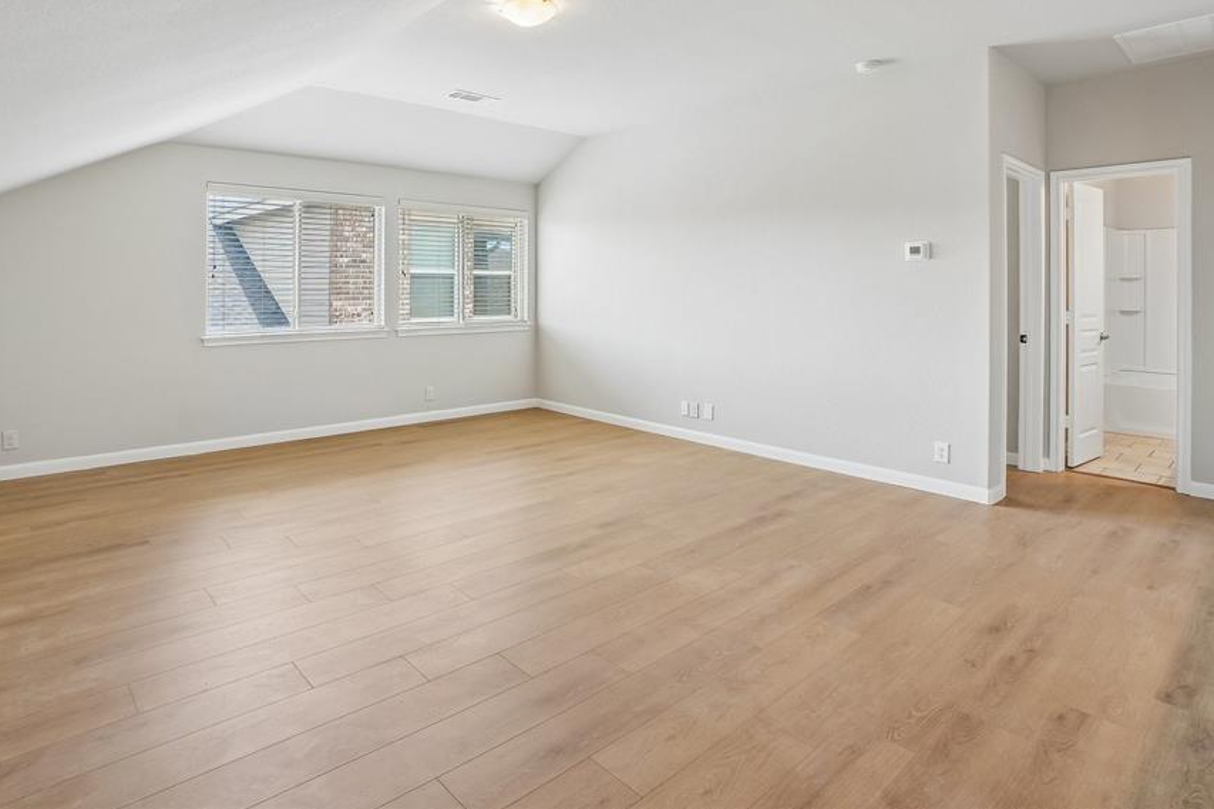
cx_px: 542
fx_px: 607
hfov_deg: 89.7
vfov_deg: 66.7
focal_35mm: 18
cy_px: 325
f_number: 8
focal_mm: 10
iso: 400
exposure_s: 1/13
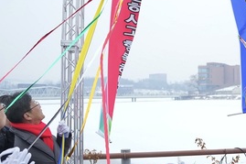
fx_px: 389
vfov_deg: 23.7
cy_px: 93
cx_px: 234
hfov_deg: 32.8
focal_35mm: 57
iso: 1250
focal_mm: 24
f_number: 2.8
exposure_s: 1/400
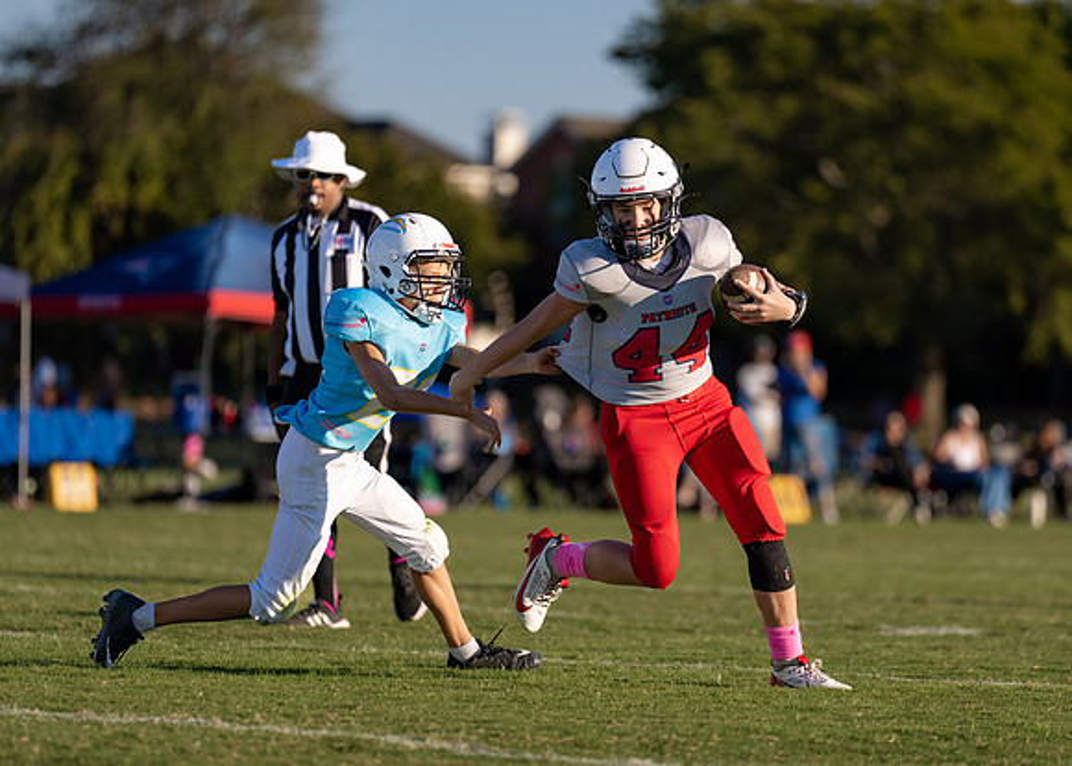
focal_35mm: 270
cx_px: 639
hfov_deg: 7.5
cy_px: 399
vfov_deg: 5.3
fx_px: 8224
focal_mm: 200
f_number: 2.8
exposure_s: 1/3200
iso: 100
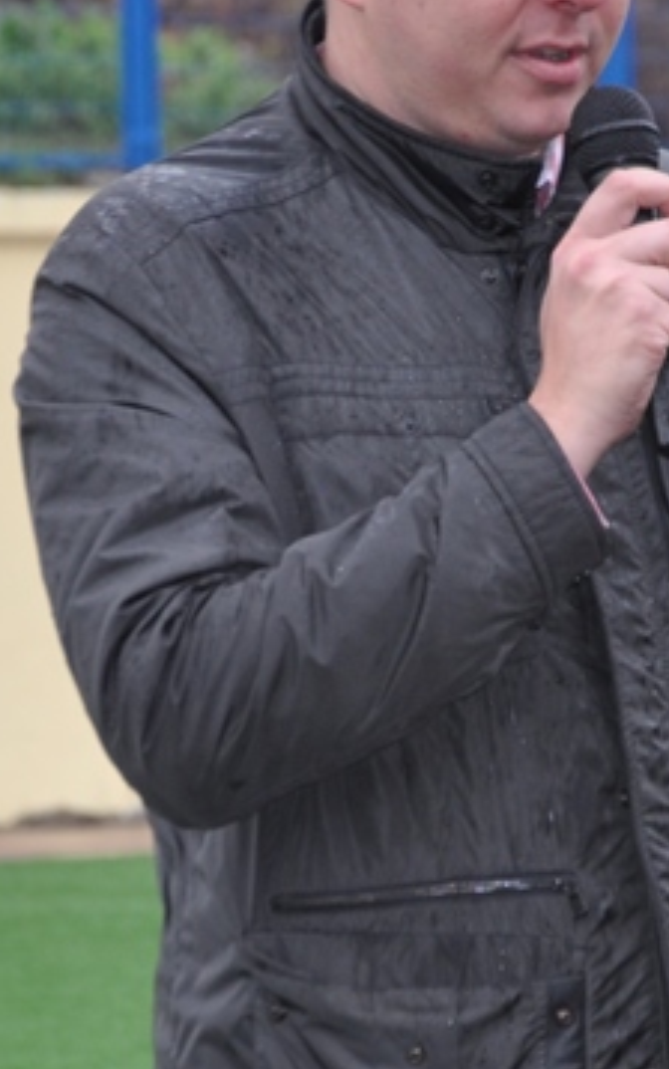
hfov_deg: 2.9
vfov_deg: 4.6
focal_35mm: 458
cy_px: 669
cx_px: 403
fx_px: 13363
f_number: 5.6
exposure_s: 1/60
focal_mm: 105
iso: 400
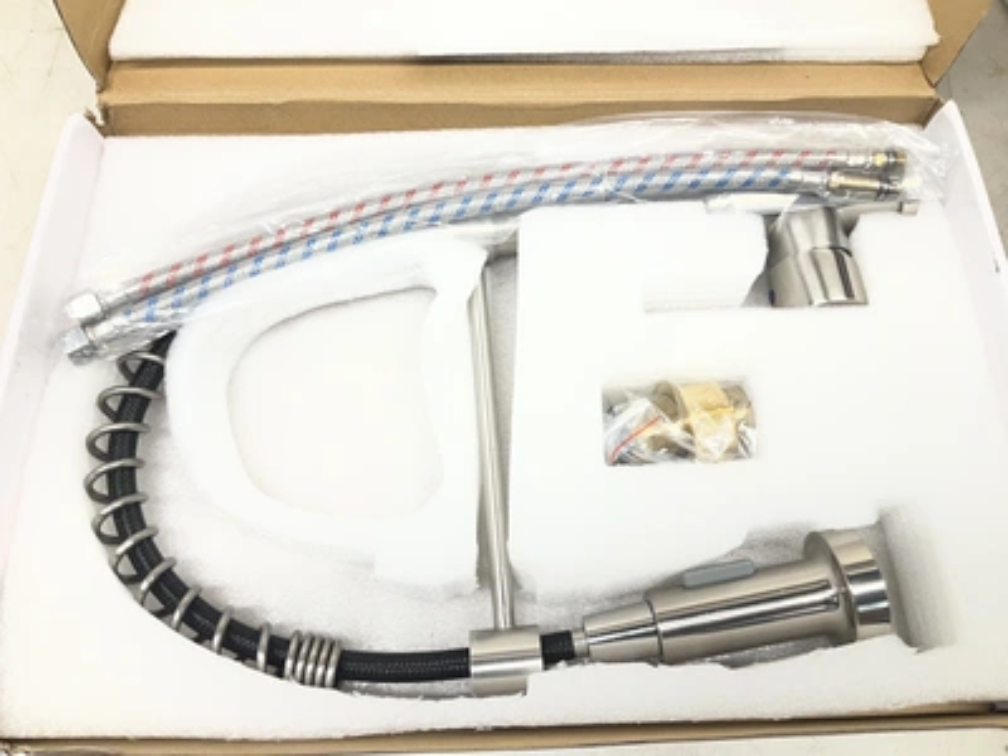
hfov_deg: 61.7
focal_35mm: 29
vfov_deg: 48.2
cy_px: 378
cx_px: 504
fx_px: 844
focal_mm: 3
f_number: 1.8
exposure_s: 1/120
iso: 25
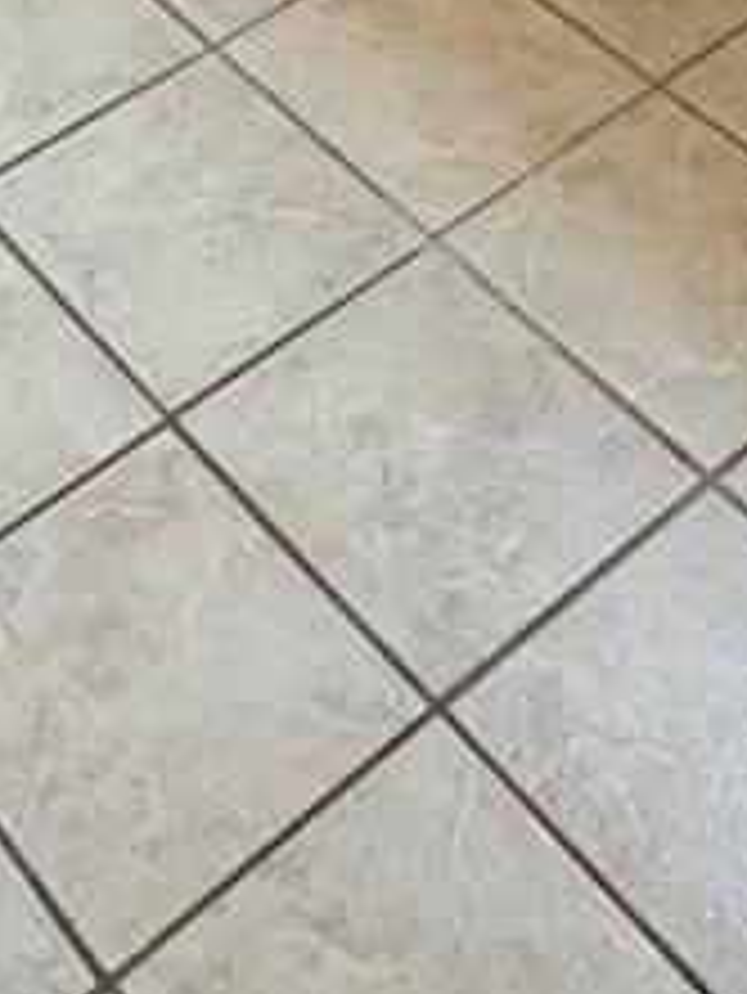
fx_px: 2185
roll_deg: +3.5
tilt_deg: -28.2
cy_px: -522
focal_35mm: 76
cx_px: -4
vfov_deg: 21.3
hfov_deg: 18.9
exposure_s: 1/60
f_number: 2.2
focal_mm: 2.22
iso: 160
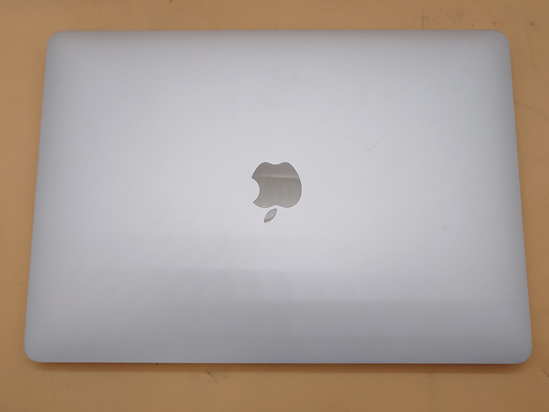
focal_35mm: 33
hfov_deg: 55.4
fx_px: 523
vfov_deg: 42.9
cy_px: 206
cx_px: 274
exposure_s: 1/247
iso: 50
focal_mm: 4.36
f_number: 1.8
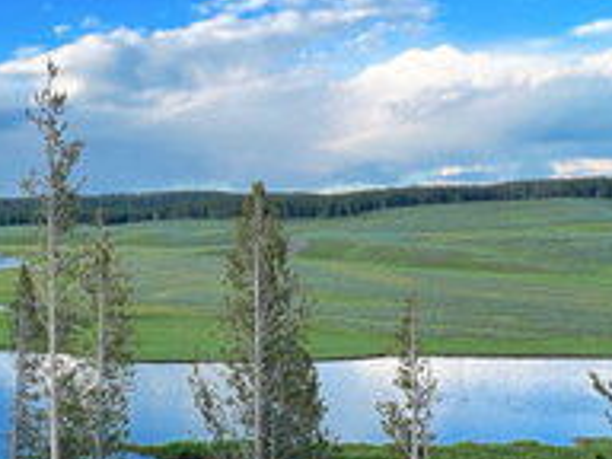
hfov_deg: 42.8
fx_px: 672
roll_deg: +0.7
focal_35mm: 38
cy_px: 258
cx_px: 13
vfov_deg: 37.7
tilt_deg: -2.9
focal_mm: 1.57
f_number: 1.8
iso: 32
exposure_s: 1/401
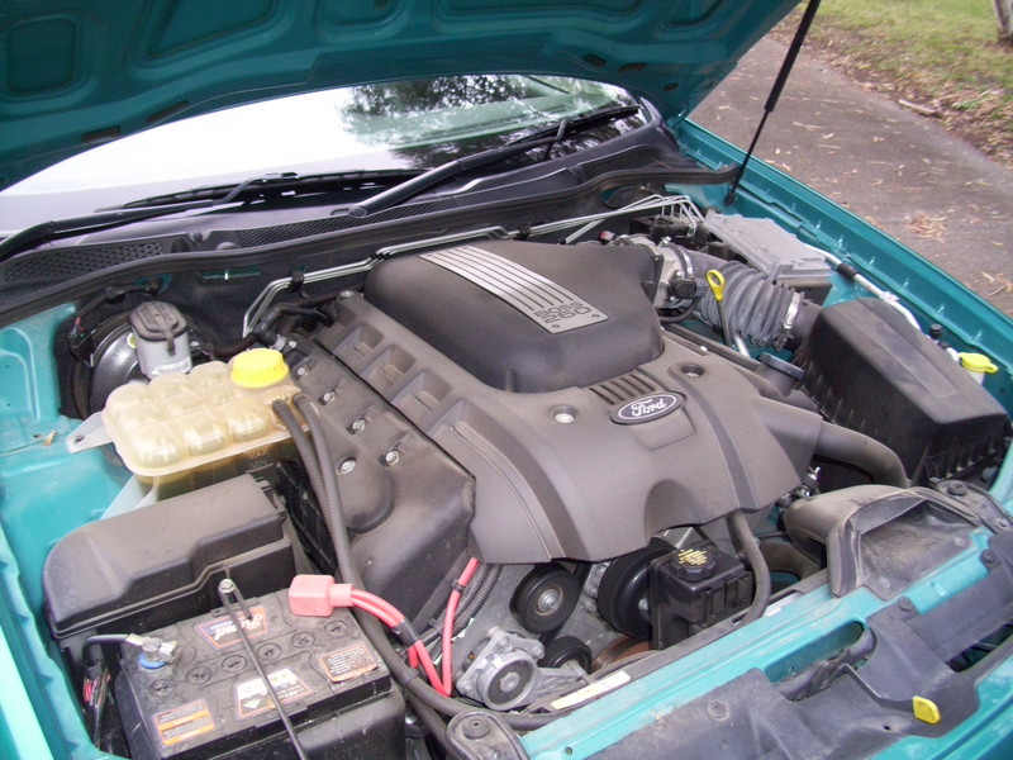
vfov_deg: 44.2
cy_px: 380
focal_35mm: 32
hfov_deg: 56.8
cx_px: 506
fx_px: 936
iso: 160
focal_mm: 5.7
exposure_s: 1/40
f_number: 2.9
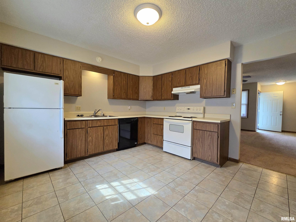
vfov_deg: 89.9
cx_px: 148
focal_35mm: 13
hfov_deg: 106.2
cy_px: 111
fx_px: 111
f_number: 2.2
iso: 250
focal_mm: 2.2
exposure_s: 1/120
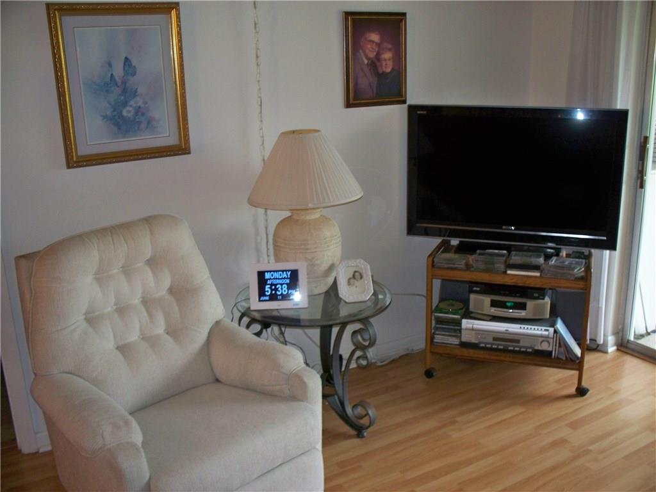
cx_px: 328
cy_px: 246
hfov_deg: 52.6
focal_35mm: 35
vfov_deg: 40.7
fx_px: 663
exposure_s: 1/30
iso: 200
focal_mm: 7.54
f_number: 2.8
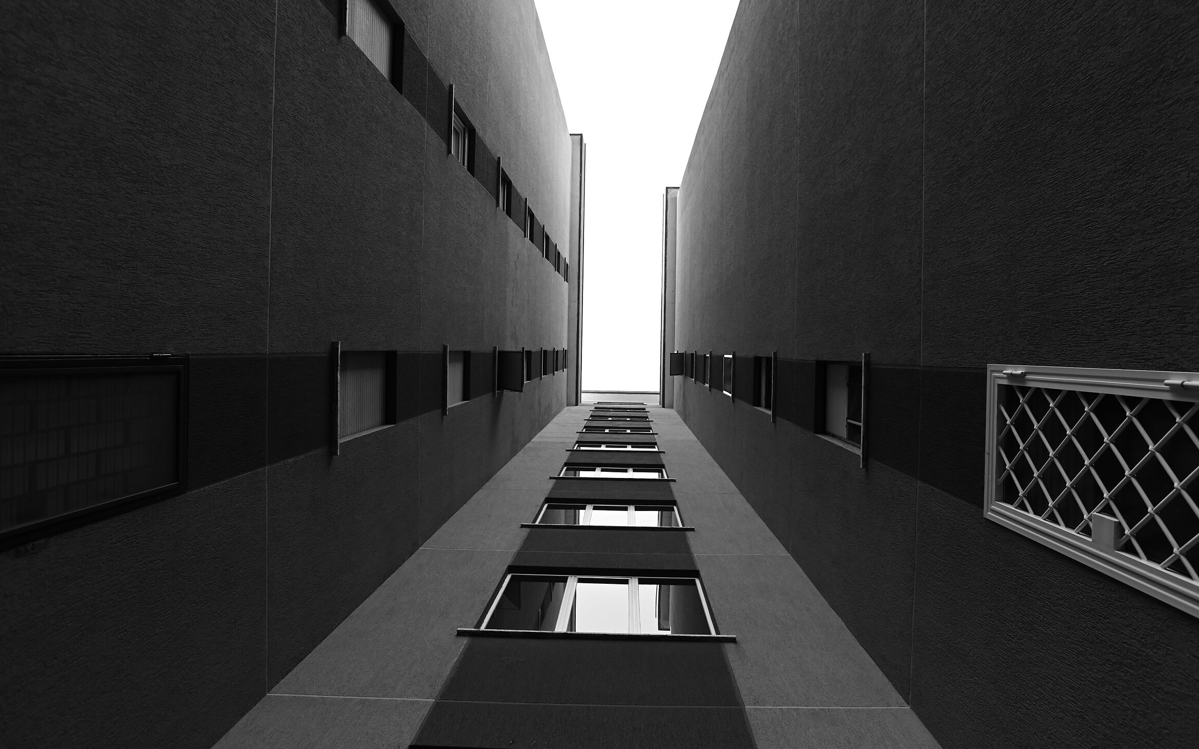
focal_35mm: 20
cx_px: 614
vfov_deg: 59.6
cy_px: 348
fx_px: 654
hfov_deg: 85.0
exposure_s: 1/60
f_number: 4.5
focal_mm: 19
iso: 250
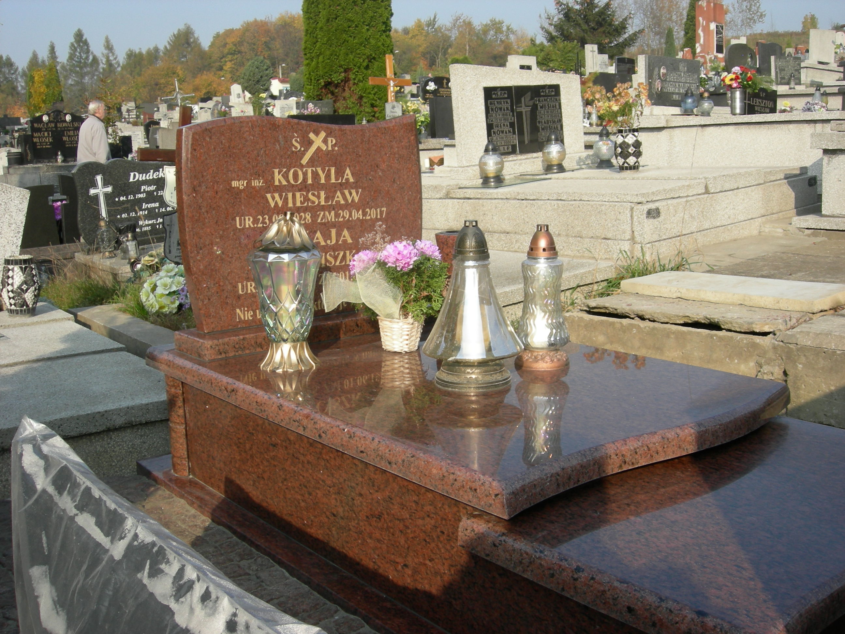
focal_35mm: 36
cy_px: 317
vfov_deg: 39.7
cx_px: 422
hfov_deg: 51.4
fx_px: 879
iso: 64
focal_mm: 7.5
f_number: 5.4
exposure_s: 1/230
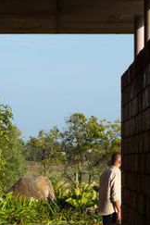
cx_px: 26
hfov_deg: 9.3
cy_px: 167
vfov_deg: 13.9
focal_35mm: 147
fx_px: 919
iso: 125
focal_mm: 55
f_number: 8
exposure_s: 1/105
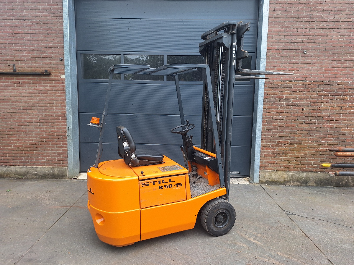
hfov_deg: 73.9
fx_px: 235
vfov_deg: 58.9
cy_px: 132
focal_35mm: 23
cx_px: 177
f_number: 1.8
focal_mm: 5.54
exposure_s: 1/526
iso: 40
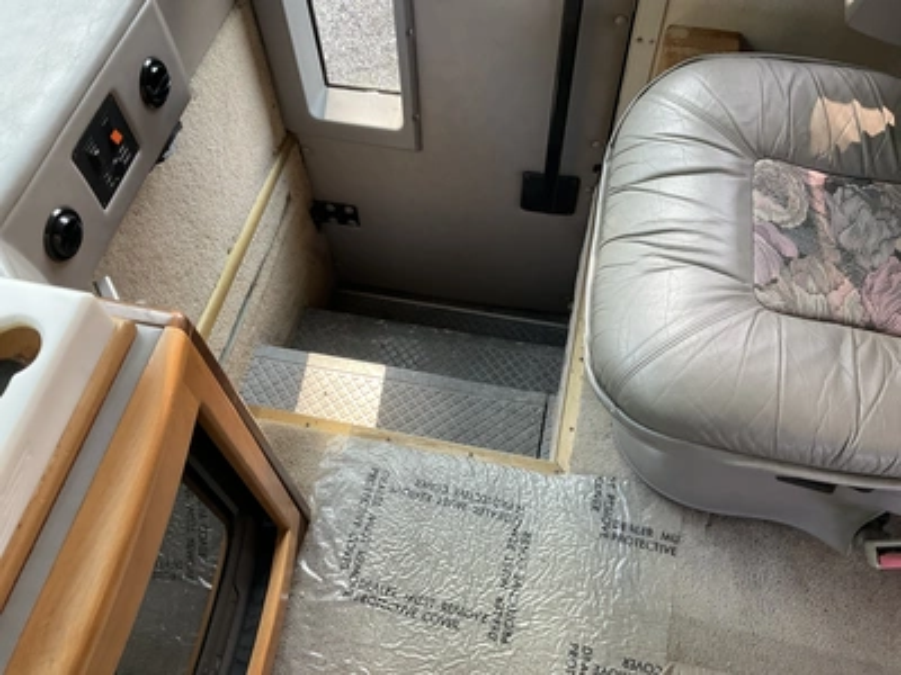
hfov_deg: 61.7
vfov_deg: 48.2
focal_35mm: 29
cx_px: 450
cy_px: 338
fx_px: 755
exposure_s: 1/122
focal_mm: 3
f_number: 1.8
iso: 64
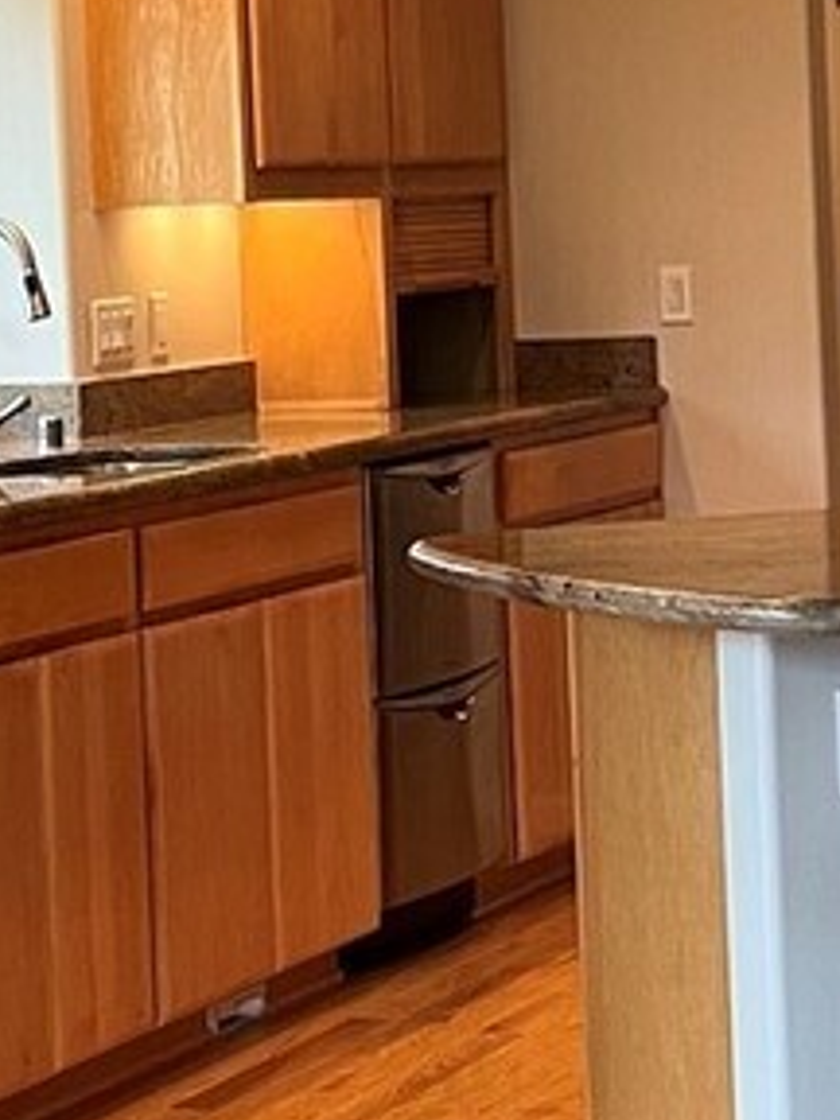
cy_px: 187
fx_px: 4206
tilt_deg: -0.3
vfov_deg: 15.1
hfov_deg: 11.4
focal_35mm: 130
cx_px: 463
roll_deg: +3.1
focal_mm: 5.1
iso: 160
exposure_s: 1/60
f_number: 1.6
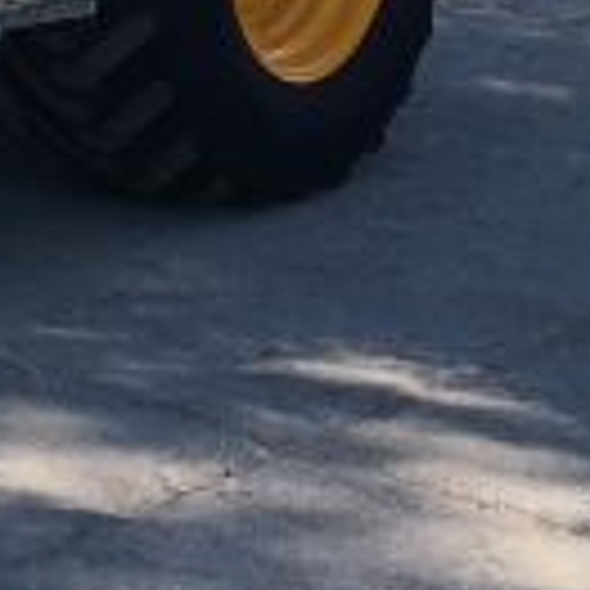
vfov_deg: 10.4
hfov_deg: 10.5
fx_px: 3027
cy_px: -513
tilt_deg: -3.6
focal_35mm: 157
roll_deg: -0.4
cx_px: -468
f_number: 2.2
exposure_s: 1/746
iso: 25
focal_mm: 4.15
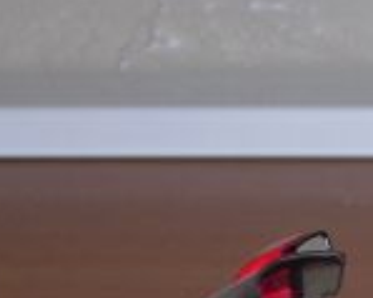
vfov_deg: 6.5
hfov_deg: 8.0
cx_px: 641
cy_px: 468
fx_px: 2593
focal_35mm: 235
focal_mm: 8.5
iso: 100
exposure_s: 1/60.1
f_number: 3.3
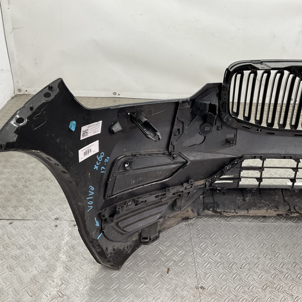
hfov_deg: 47.1
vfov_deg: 47.2
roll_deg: -7.7
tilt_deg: -31.0
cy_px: 148
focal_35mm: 35
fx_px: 345
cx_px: 173
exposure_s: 1/120
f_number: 1.8
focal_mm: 3
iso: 32
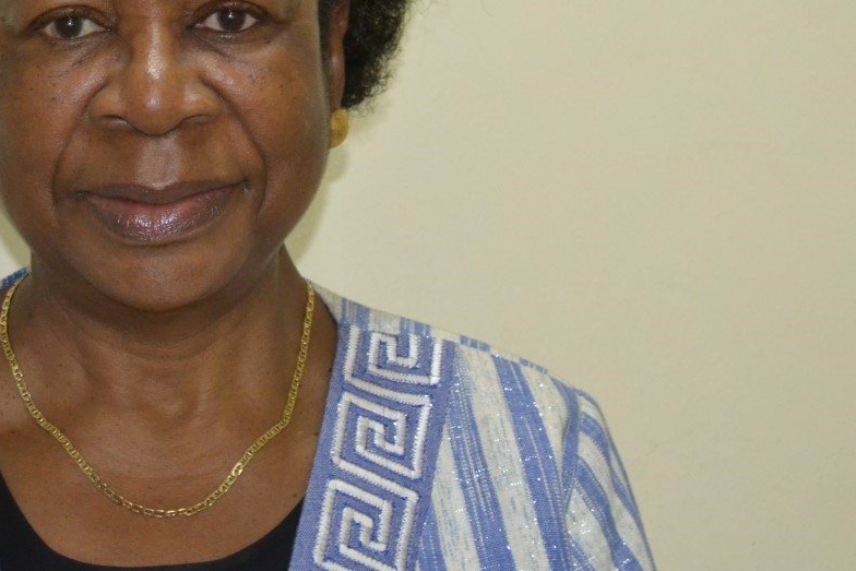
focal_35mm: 124
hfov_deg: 16.4
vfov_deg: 11.0
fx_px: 2949
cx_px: 183
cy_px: 74
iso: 1600
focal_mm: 40
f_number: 5.3
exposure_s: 1/60
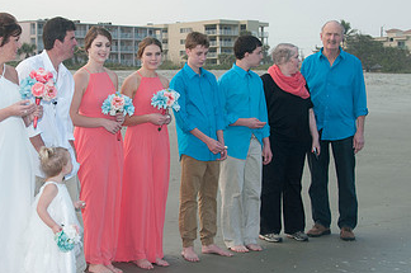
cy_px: 136
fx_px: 980
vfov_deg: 15.8
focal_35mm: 86
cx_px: 129
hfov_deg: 23.5
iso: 100
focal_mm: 32
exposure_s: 1/250
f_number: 7.1
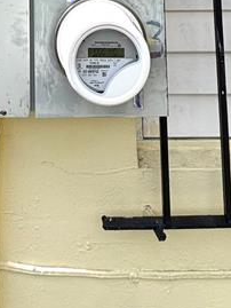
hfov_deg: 35.0
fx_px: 356
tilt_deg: +2.6
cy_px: -106
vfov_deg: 32.7
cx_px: 50
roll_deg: +0.7
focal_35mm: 40
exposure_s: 1/2028
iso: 40
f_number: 2.2
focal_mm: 2.22
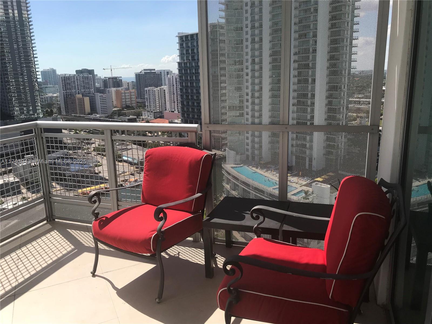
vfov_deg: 49.7
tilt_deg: -14.0
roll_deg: +2.1
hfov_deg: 63.4
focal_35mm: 28
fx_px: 349
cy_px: 162
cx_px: 216
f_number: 1.8
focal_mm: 3.99
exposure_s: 1/2591
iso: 20
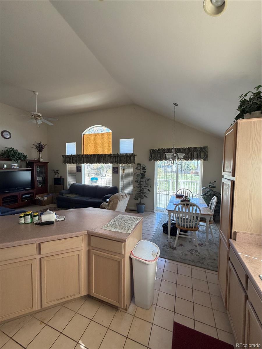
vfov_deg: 102.1
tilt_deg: -2.5
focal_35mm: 14
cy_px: 174
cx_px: 131
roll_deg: -0.7
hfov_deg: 85.7
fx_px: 141
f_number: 2.2
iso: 200
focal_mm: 2.22
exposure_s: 1/121
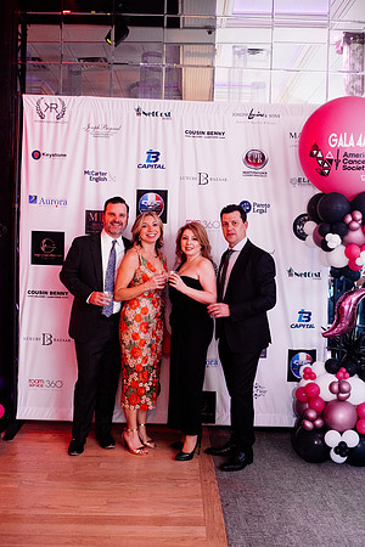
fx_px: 532
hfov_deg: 37.9
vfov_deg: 54.4
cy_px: 274
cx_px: 182
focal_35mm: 35
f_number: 3.5
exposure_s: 1/200
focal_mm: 35
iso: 2000
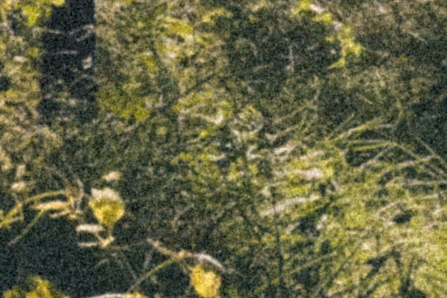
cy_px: -143
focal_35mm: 163
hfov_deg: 11.1
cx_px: 969
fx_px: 2024
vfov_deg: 8.3
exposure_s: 1/370
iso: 20
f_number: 1.8
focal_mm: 3.99
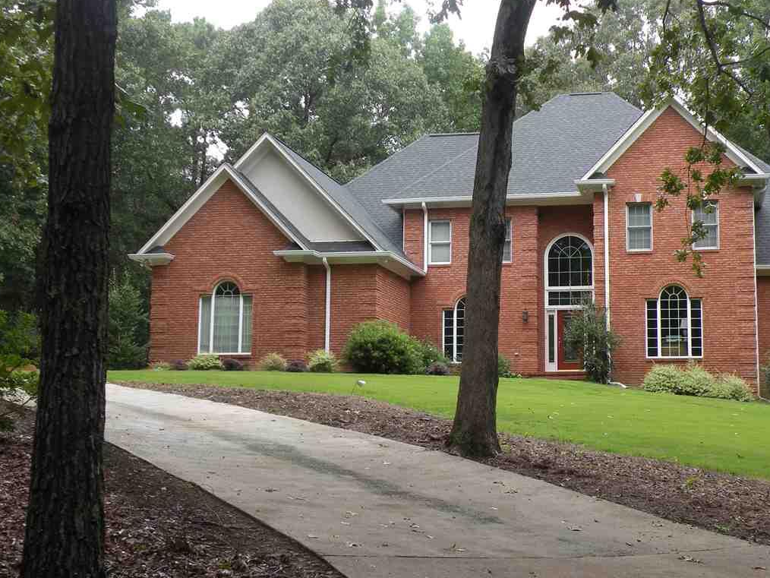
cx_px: 474
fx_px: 1179
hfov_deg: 36.0
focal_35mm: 53
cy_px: 274
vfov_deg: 27.5
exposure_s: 1/70
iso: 64
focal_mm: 7.4
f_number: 3.5
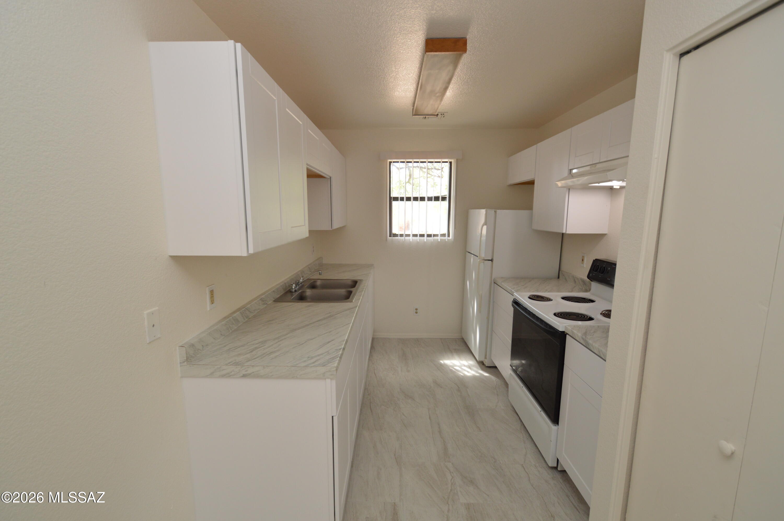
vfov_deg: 77.2
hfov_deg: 100.4
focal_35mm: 15
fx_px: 326
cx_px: 392
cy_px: 260
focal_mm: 10
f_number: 5
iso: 400
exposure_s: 1/100
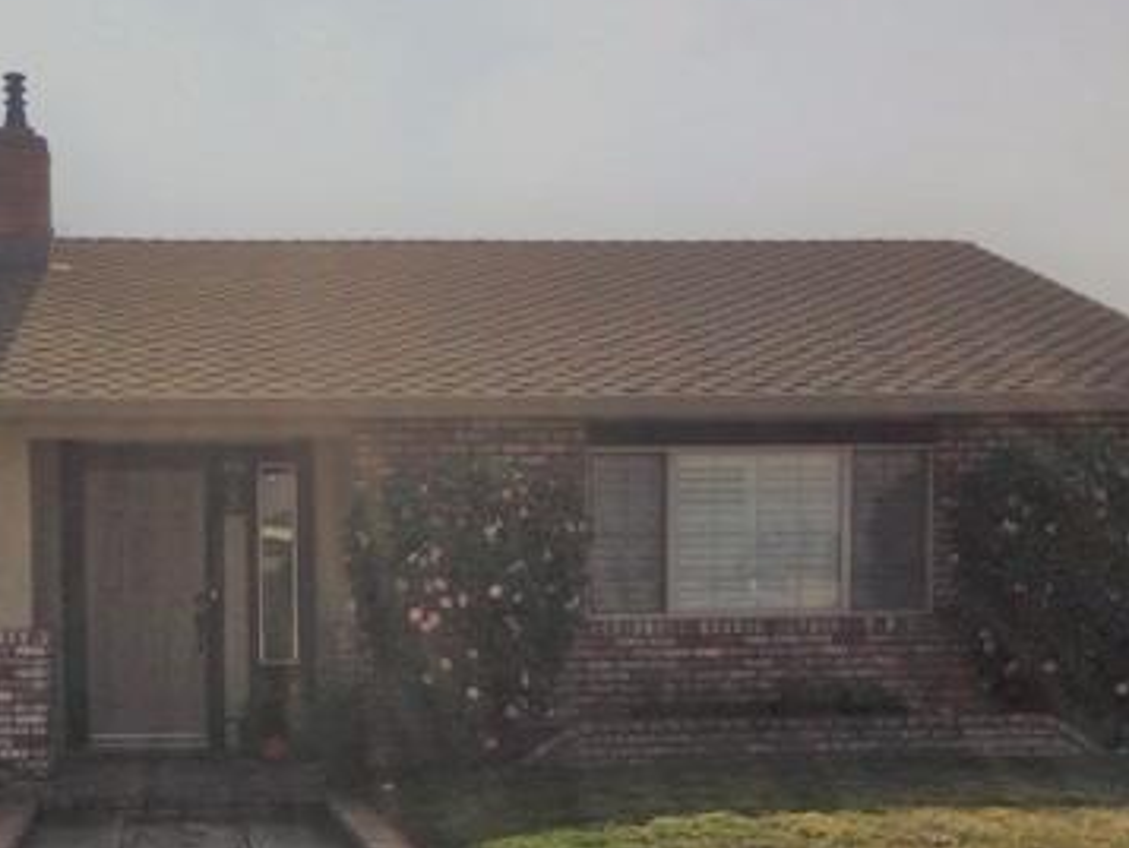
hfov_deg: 36.1
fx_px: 1697
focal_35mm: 52
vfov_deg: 27.4
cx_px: 300
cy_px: 709
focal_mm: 4.15
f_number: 2.2
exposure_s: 1/3663
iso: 25
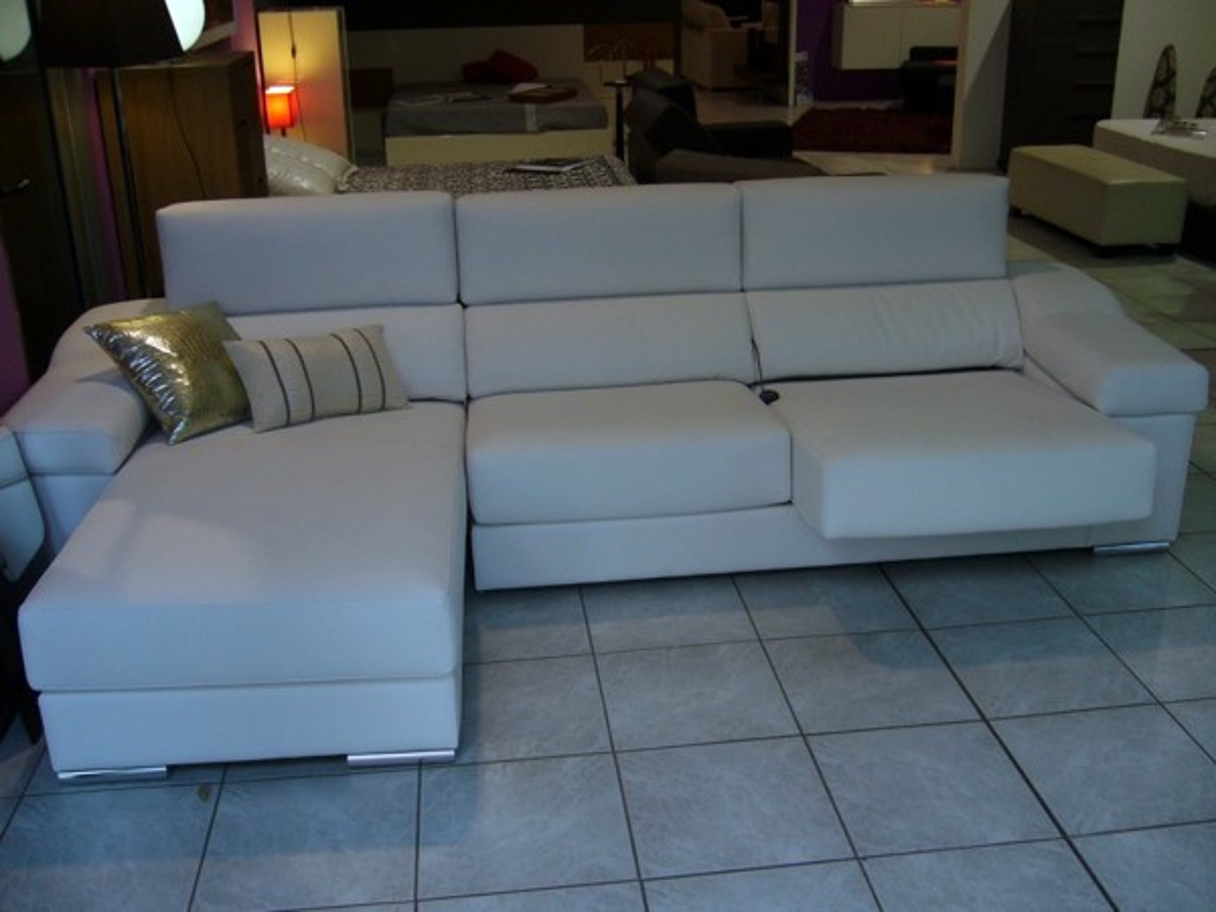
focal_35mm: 35
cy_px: 456
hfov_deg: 52.6
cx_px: 608
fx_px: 1229
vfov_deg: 40.7
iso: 80
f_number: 2.8
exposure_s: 1/50
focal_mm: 5.8
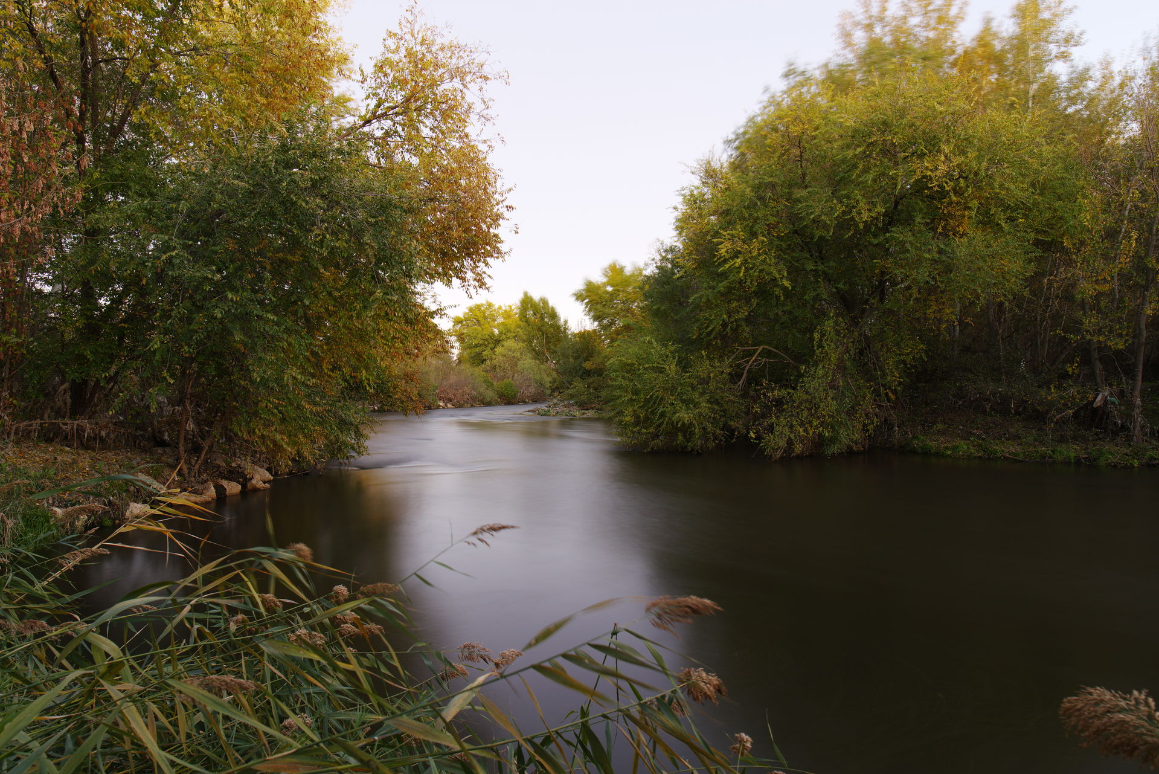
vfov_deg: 59.5
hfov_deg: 81.2
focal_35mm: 21
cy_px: 387
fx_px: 676
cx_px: 580
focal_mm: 21
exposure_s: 30
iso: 100
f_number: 8
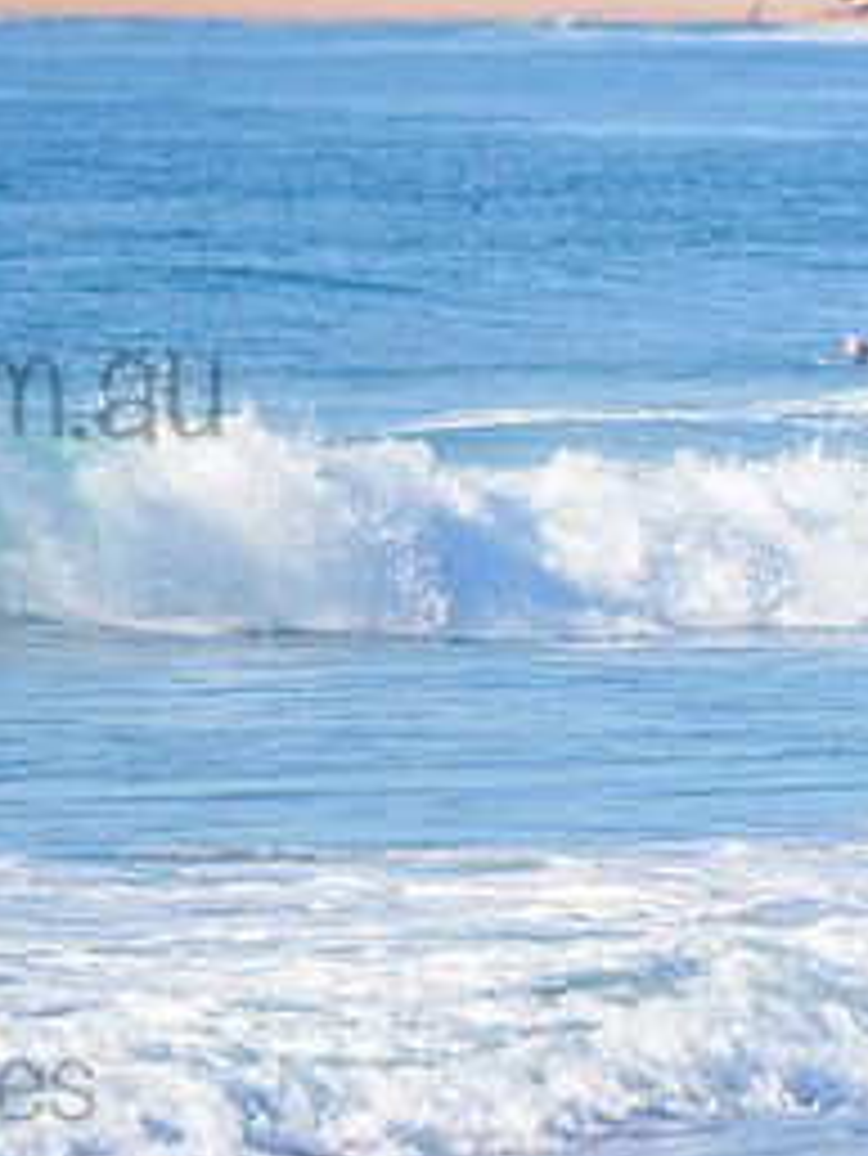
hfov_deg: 1.4
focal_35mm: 1086
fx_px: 36279
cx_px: -252
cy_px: 335
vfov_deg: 1.8
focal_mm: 500
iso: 220
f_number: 5.6
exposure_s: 1/2000
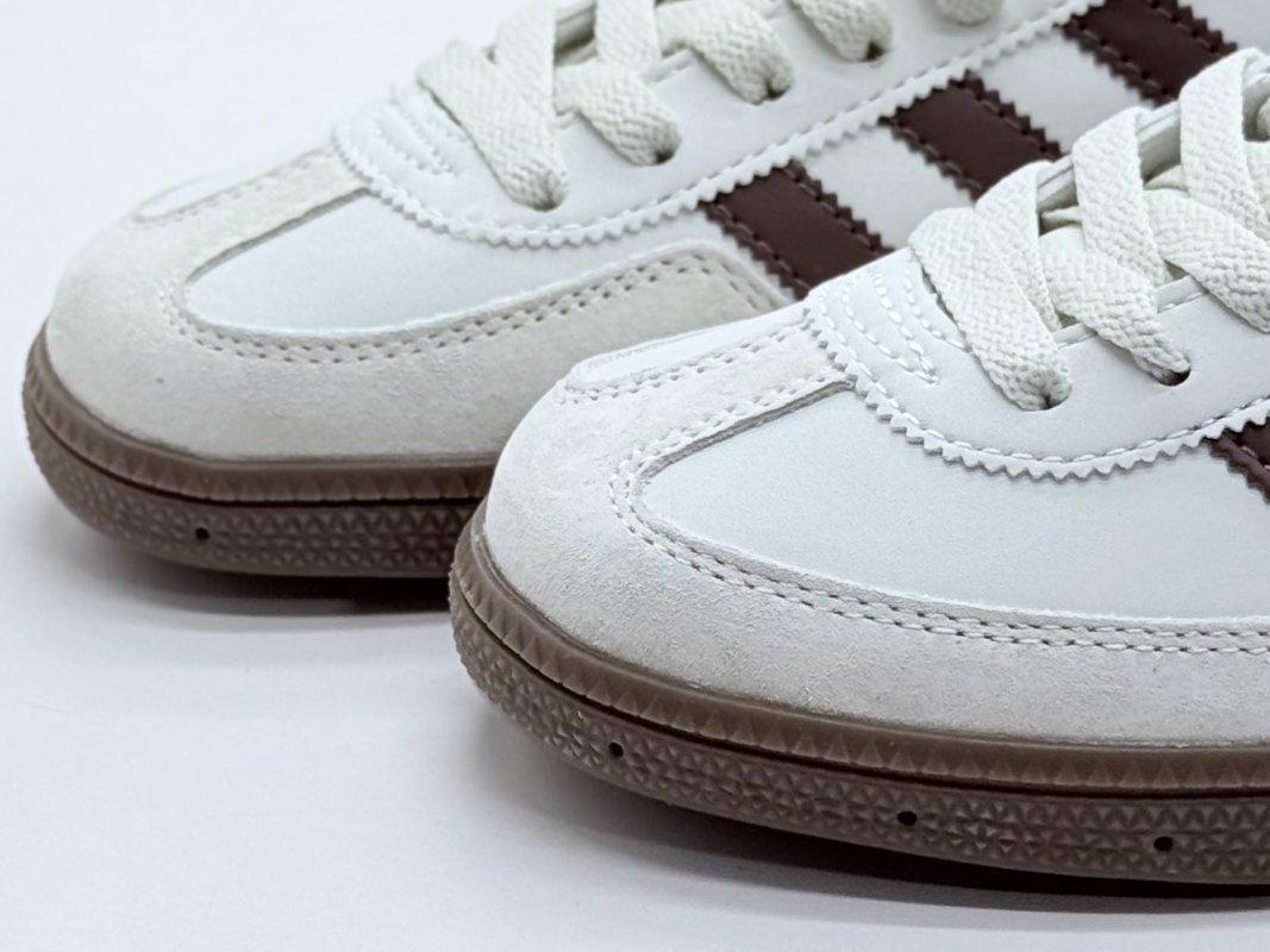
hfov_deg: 39.7
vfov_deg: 30.3
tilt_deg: -25.9
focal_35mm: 48
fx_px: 1761
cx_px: 635
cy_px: 476
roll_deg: +2.0
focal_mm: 6.76
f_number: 1.78
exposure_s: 1/675
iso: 64
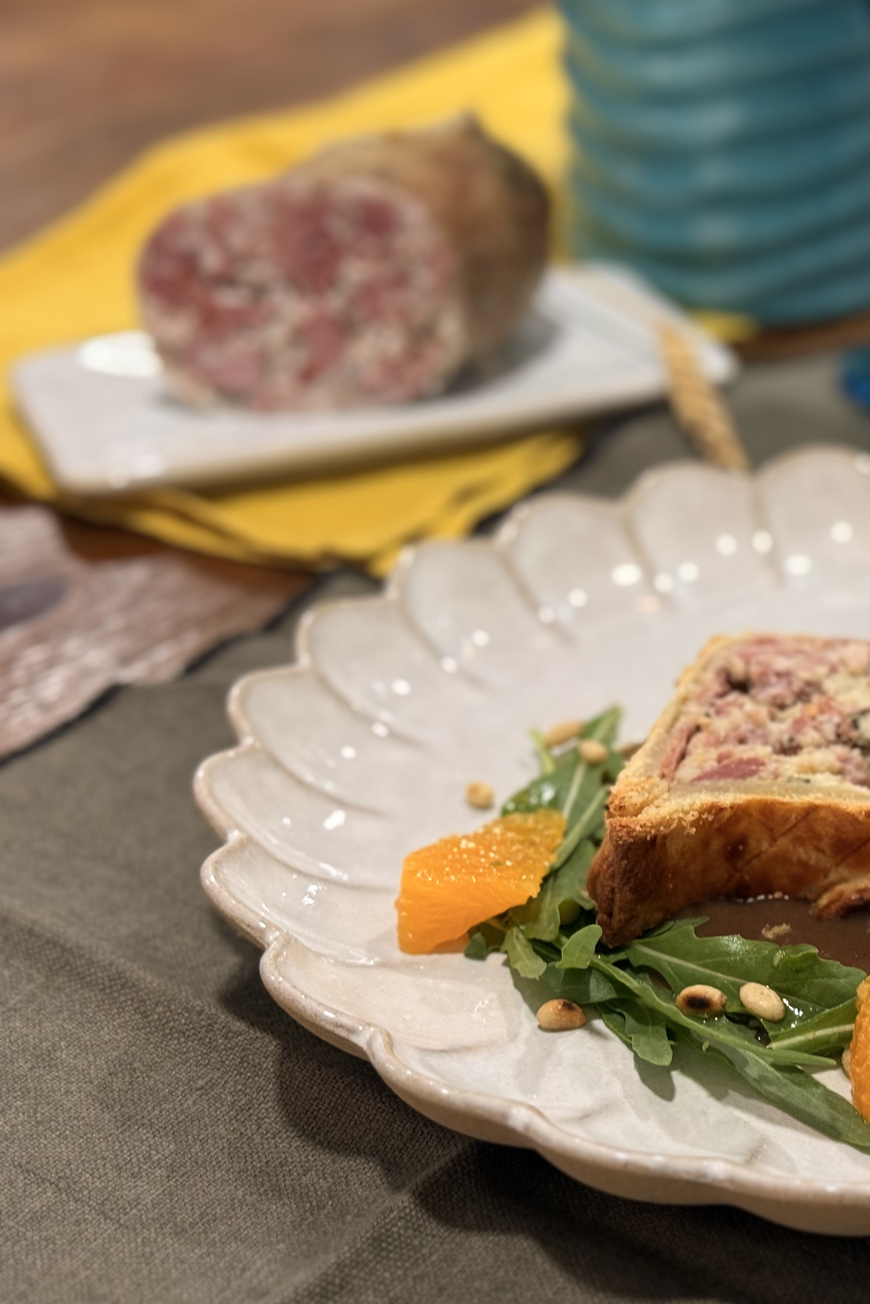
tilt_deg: -27.0
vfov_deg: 30.1
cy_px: 650
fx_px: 2428
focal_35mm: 67
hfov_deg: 19.8
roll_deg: -0.1
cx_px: 819
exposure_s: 1/50
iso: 100
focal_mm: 6.76
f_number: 1.78
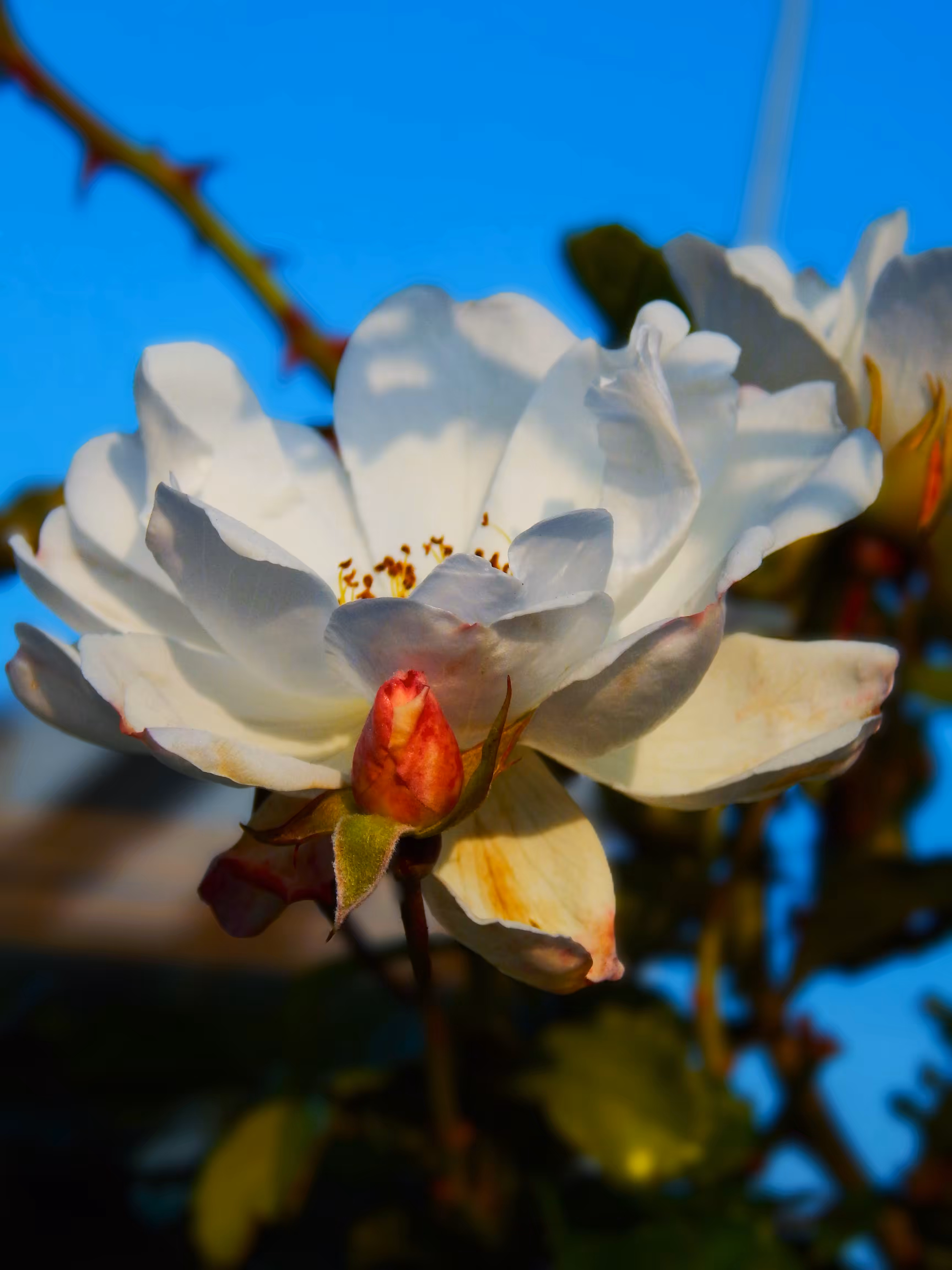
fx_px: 3850
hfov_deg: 14.1
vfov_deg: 18.7
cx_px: 476
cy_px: 635
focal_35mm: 105
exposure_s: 1/1000
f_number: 4.5
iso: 125
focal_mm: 18.7
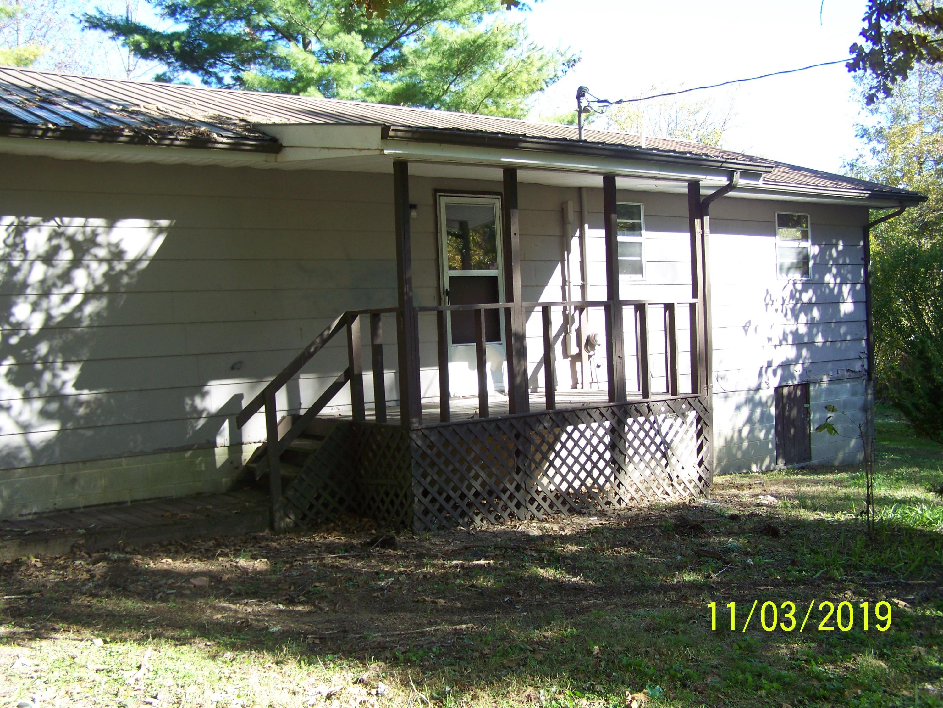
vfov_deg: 37.7
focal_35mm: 38
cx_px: 472
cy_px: 354
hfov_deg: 49.0
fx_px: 1035
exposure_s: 1/100
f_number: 2.8
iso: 64
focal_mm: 6.3
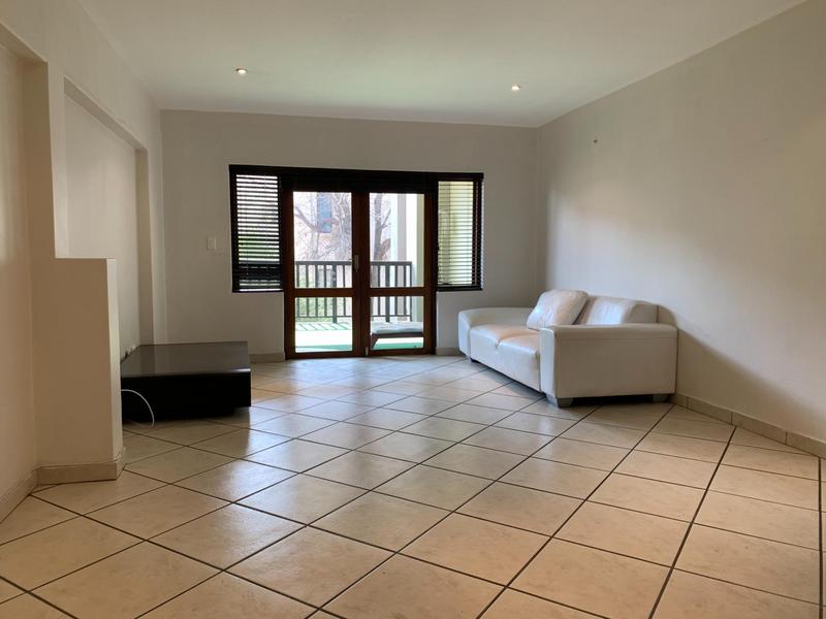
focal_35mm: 26
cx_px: 413
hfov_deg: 67.3
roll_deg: -0.6
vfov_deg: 53.1
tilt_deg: -5.4
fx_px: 620
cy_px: 310
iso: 50
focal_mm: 4.25
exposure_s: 1/100
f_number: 1.8
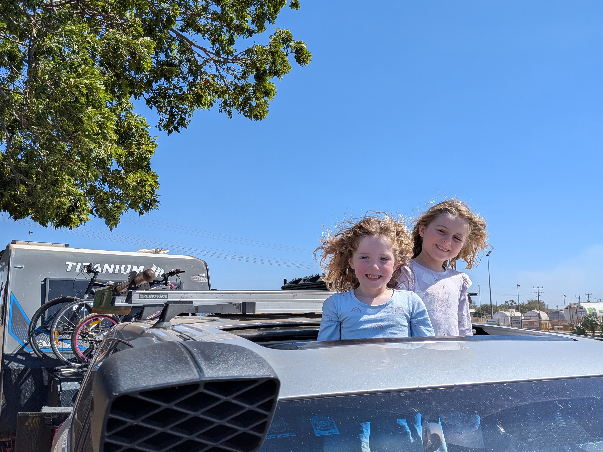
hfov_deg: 59.9
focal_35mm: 30
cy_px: 214
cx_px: 286
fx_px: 523
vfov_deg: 46.8
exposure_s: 1/1653
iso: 25
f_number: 1.7
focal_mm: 4.53
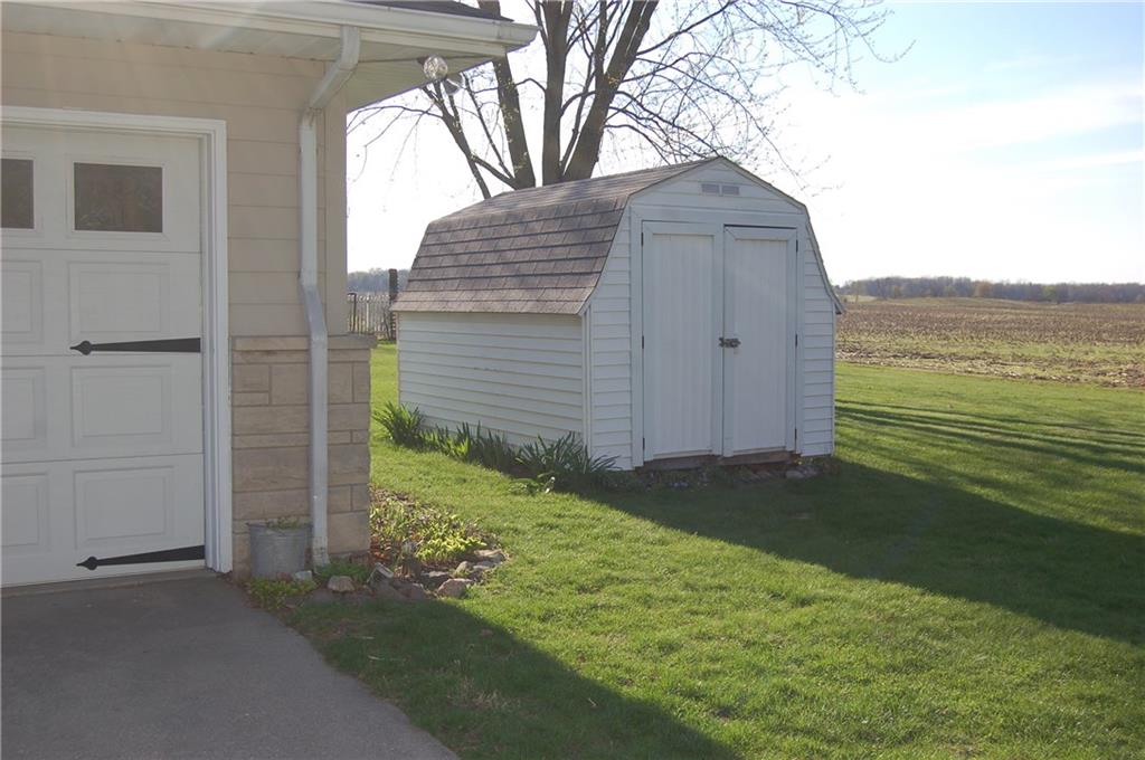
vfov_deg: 34.1
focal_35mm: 39
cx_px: 572
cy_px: 380
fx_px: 1239
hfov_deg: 49.6
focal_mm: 26
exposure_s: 1/500
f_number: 5.6
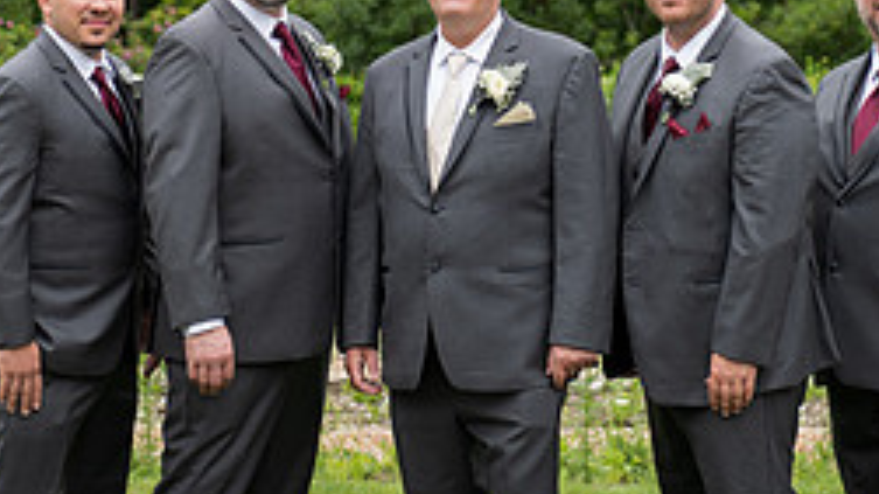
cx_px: 487
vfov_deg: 10.0
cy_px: 103
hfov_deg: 17.7
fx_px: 2819
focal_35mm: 121
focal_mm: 50
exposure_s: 1/320
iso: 64
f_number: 2.8
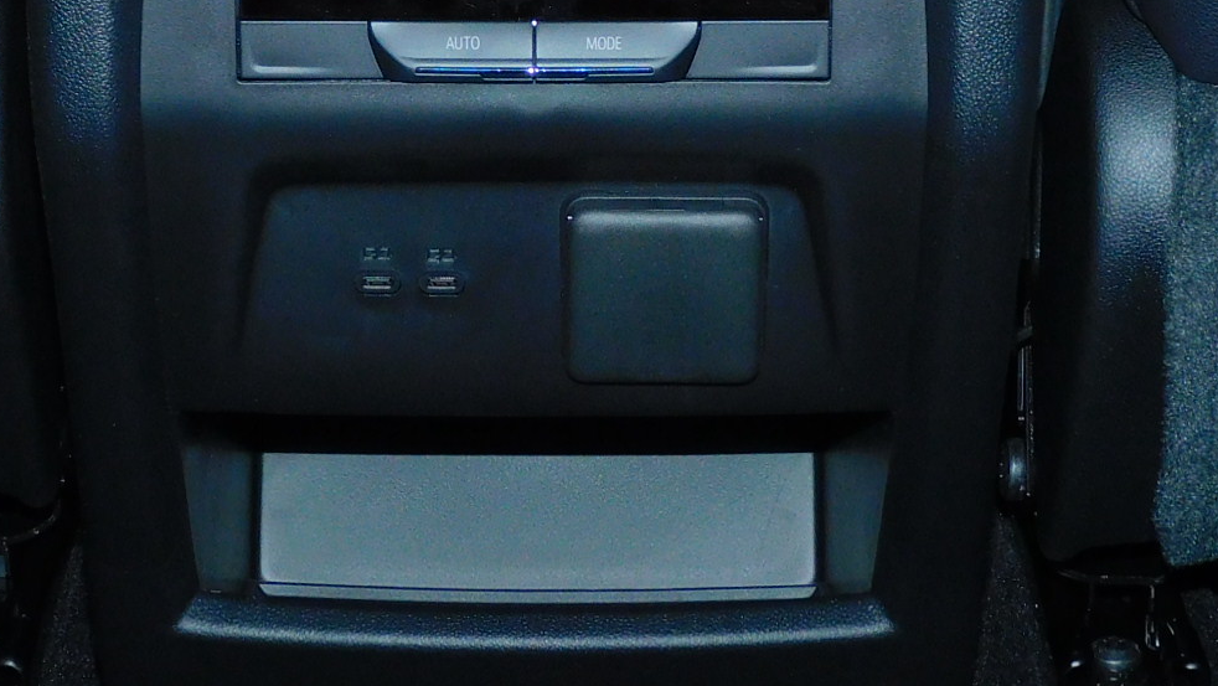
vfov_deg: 9.6
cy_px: 47
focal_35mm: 126
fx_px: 4070
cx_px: 520
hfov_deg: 17.0
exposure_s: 1/30
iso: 200
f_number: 4
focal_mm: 9
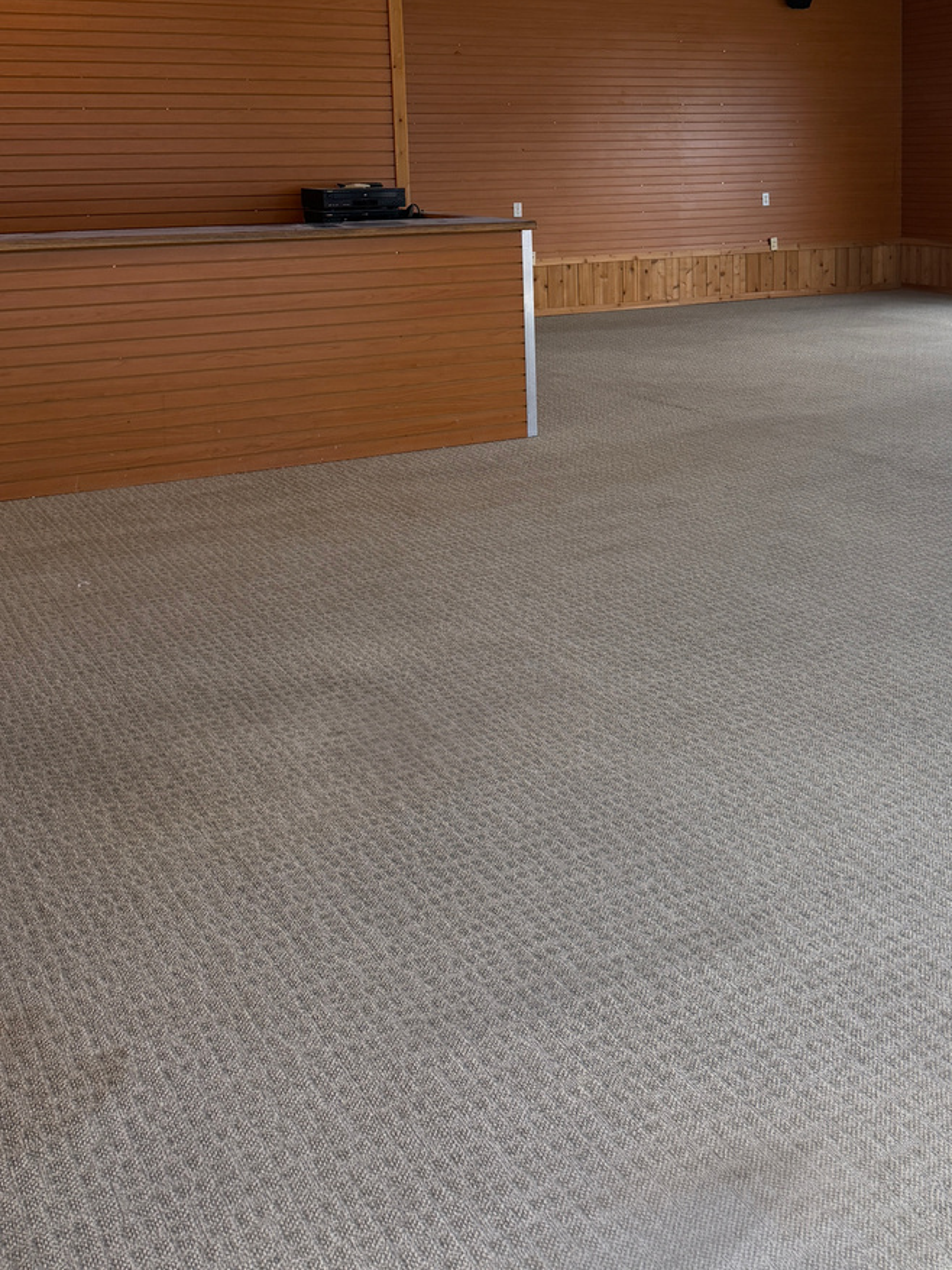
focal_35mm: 42
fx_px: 1541
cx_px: 729
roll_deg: +0.1
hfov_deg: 33.6
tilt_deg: -6.3
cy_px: 321
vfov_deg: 43.4
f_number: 1.78
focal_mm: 6.76
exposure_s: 1/193
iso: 100
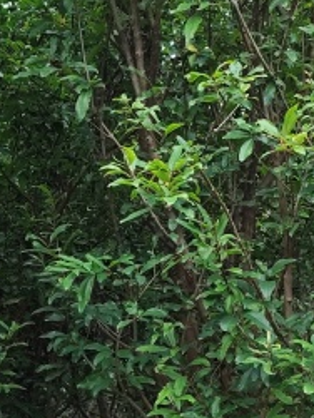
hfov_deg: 14.9
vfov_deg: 19.4
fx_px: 1183
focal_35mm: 98
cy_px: 424
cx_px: 30
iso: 50
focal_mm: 6.19
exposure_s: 1/528
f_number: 1.65
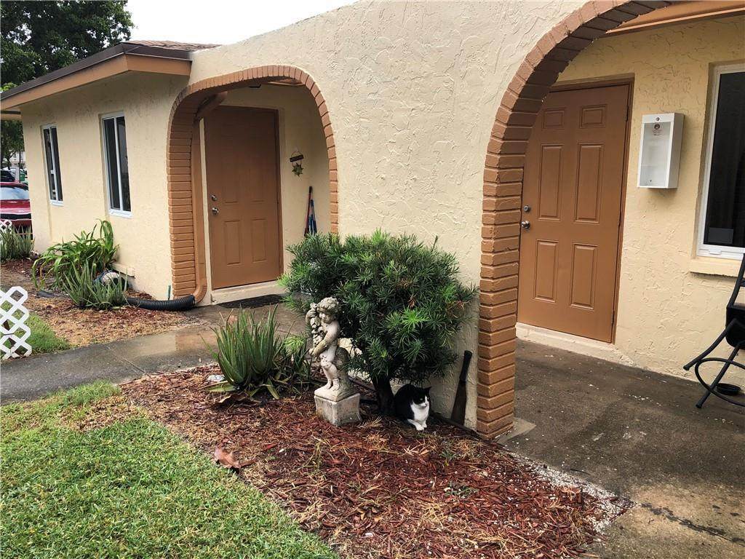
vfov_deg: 49.7
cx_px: 372
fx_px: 603
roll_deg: +0.4
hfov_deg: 63.4
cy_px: 280
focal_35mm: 28
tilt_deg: -10.9
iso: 20
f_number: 1.8
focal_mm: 3.99
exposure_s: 1/676
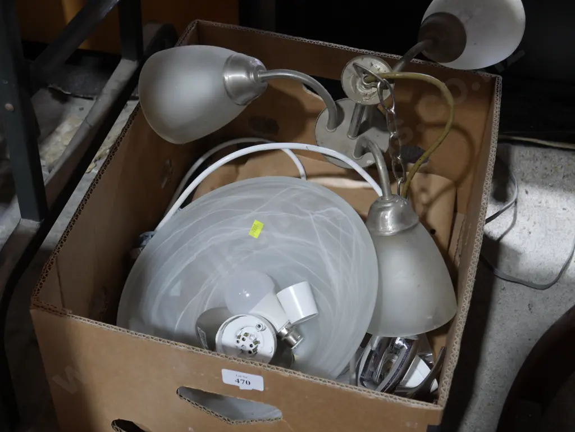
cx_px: 288
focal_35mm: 60
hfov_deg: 32.2
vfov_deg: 24.4
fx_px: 997
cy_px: 216
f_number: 5.4
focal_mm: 30
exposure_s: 1/60
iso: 1250
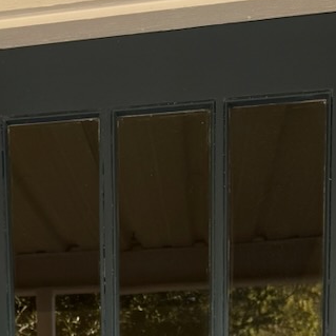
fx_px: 933
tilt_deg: -6.1
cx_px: 82
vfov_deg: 17.2
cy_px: 580
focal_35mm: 85
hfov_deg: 20.2
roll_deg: +1.0
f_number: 1.78
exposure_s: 1/262
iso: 64
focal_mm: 6.76
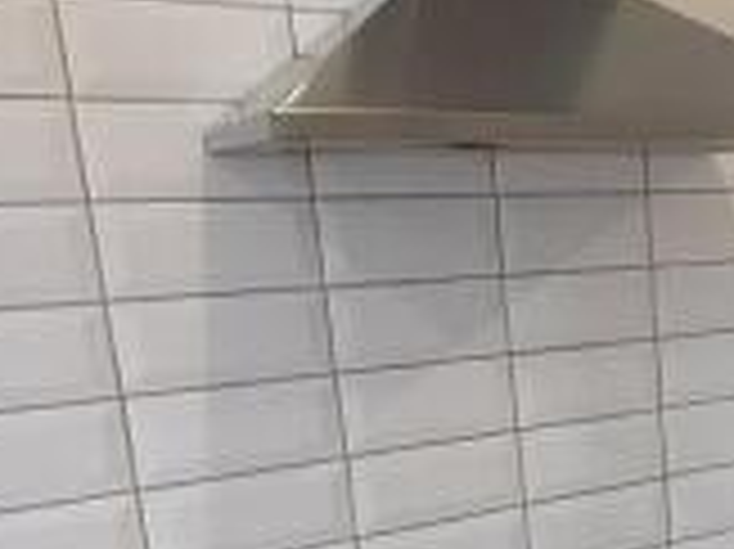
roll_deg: +1.1
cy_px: 389
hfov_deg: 31.0
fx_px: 1059
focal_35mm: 50
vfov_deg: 28.8
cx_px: 921
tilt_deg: -10.6
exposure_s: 1/92
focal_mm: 2.22
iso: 320
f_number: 2.2
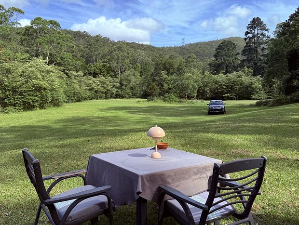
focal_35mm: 24
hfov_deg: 71.5
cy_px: 112
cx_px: 150
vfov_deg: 56.9
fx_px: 208
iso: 80
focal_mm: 6.76
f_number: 1.78
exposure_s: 1/3279
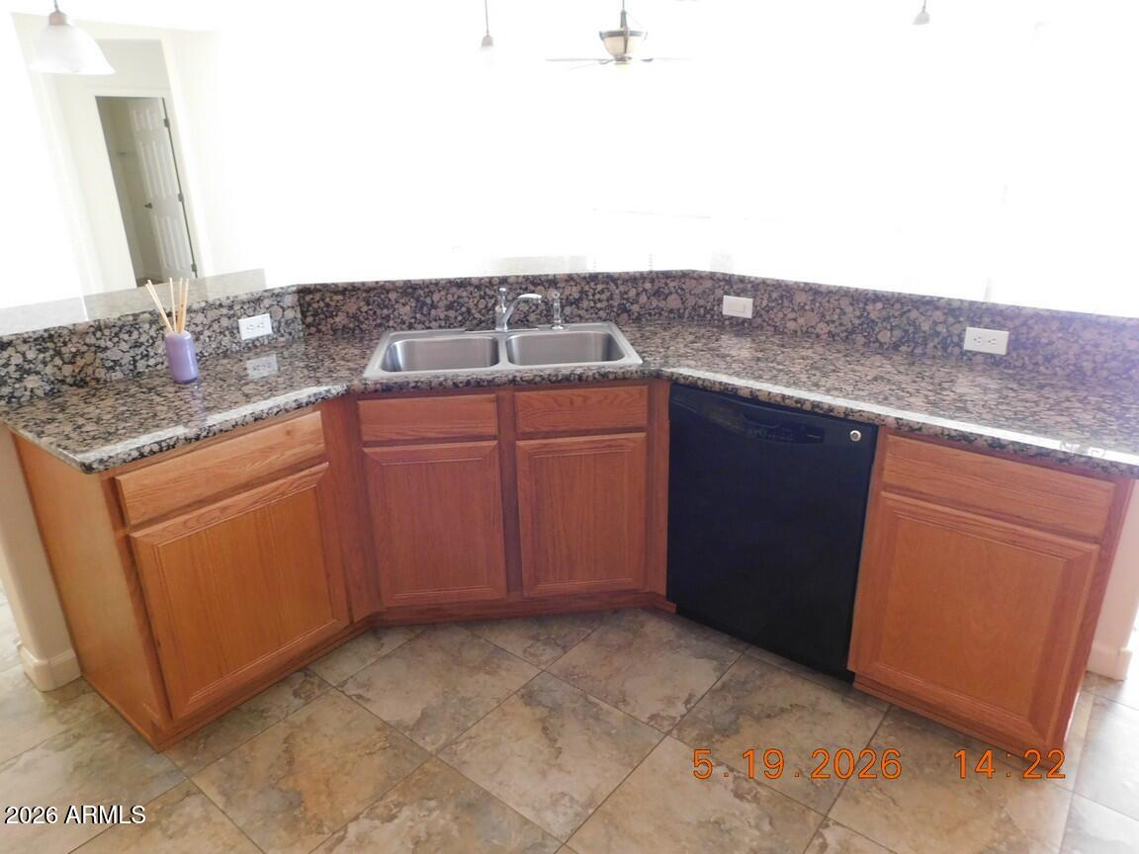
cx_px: 570
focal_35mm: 23
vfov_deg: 58.9
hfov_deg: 73.9
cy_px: 427
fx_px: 757
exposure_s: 1/8
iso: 400
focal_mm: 4
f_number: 3
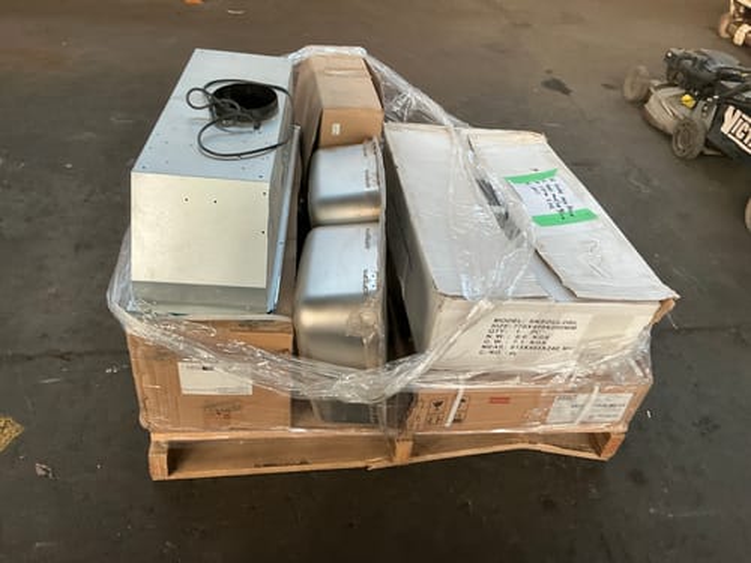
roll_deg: -9.1
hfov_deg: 63.4
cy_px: 282
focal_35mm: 28
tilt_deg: -39.0
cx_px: 376
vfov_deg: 49.7
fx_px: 607
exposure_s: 1/60
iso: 125
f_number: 1.8
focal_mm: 3
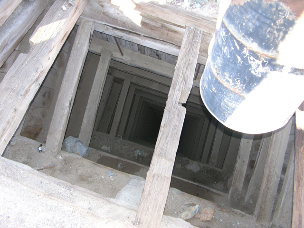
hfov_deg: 52.6
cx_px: 152
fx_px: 307
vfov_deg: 40.7
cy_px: 114
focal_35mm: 35
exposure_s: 1/30
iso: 100
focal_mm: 8.9
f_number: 2.8
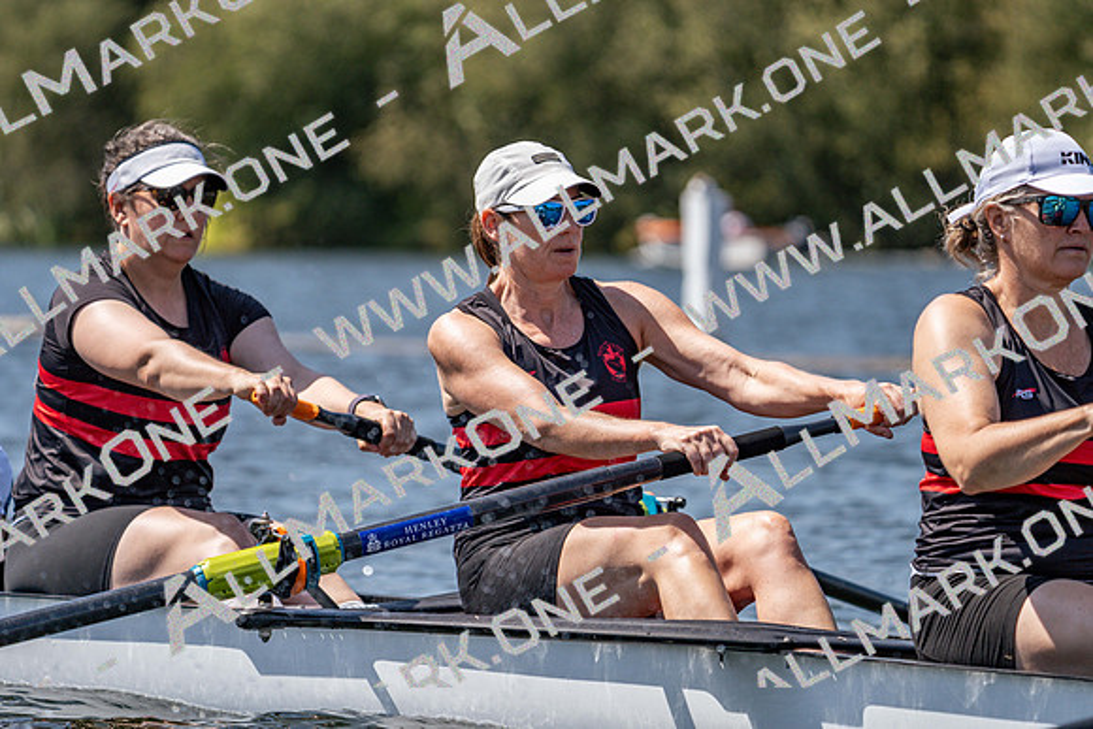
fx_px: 8685
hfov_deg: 7.2
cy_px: 364
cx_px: 546
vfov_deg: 4.8
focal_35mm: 286
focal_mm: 286
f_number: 5.6
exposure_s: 1/2000
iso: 250
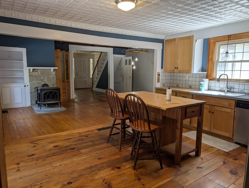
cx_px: 124
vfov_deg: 56.9
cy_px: 94
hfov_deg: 71.5
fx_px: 173
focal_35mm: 24
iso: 26
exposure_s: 1/60
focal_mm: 6.9
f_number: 1.68
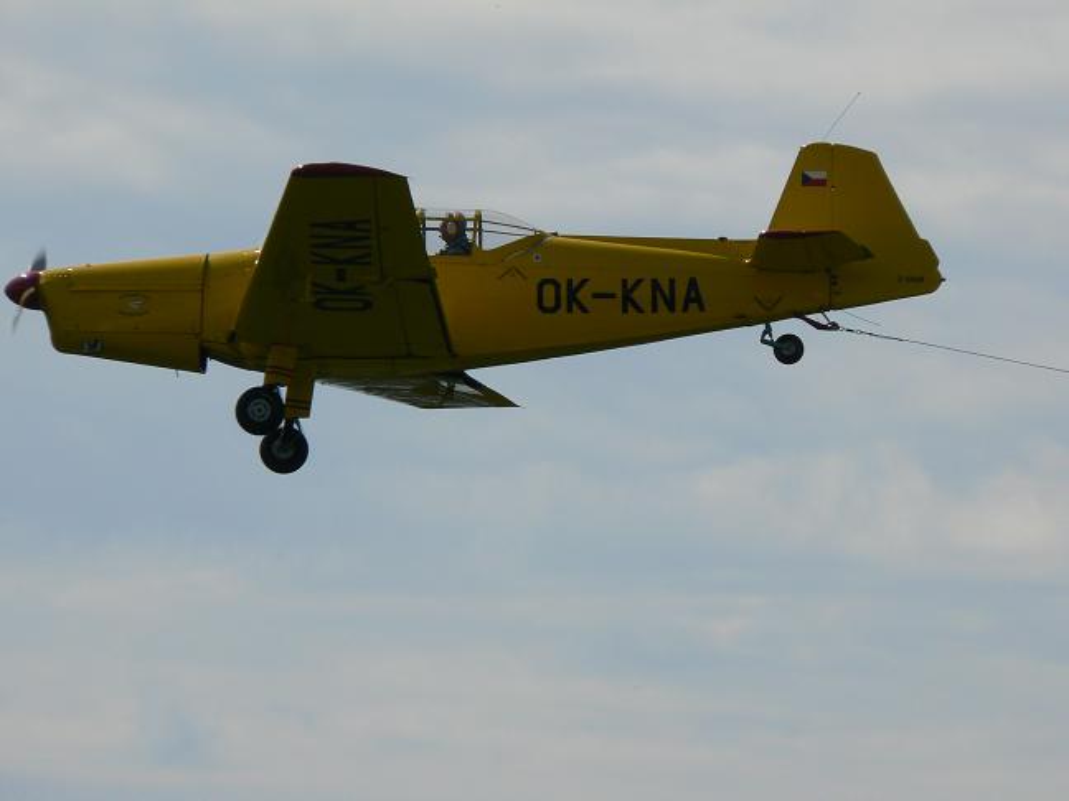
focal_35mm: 432
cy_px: 400
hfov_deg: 4.6
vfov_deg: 3.4
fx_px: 13341
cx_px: 534
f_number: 8
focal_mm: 72
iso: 80
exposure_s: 1/1000
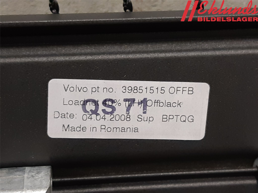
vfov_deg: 53.1
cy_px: 96
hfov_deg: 67.3
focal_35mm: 26
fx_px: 194
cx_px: 129
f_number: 1.7
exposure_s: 1/50
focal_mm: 3.93
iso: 160
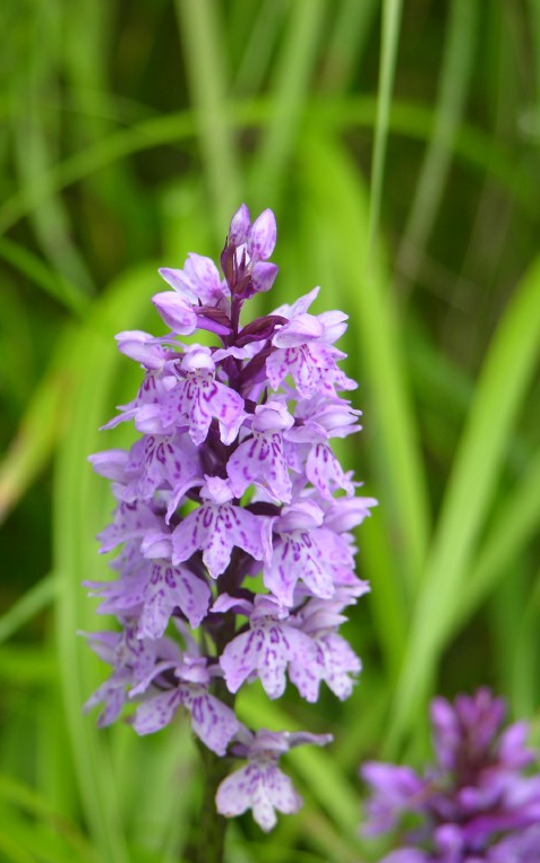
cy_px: 430
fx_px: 5273
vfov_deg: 9.4
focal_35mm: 224
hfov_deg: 5.9
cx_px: 258
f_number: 4.1
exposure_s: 1/47.5
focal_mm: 52.4
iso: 50
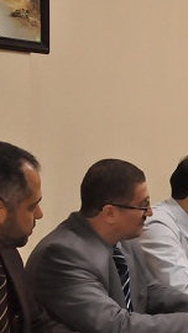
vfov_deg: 20.1
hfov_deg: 10.9
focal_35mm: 106
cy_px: 218
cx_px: 296
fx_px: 939
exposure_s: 1/60
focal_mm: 34
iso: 3200
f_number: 5.6
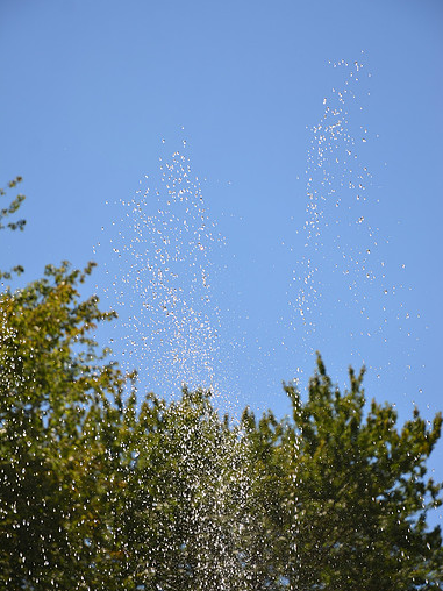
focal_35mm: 115
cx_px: 221
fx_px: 1962
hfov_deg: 12.9
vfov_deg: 17.1
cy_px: 302
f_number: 4.5
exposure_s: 1/800
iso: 100
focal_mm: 70
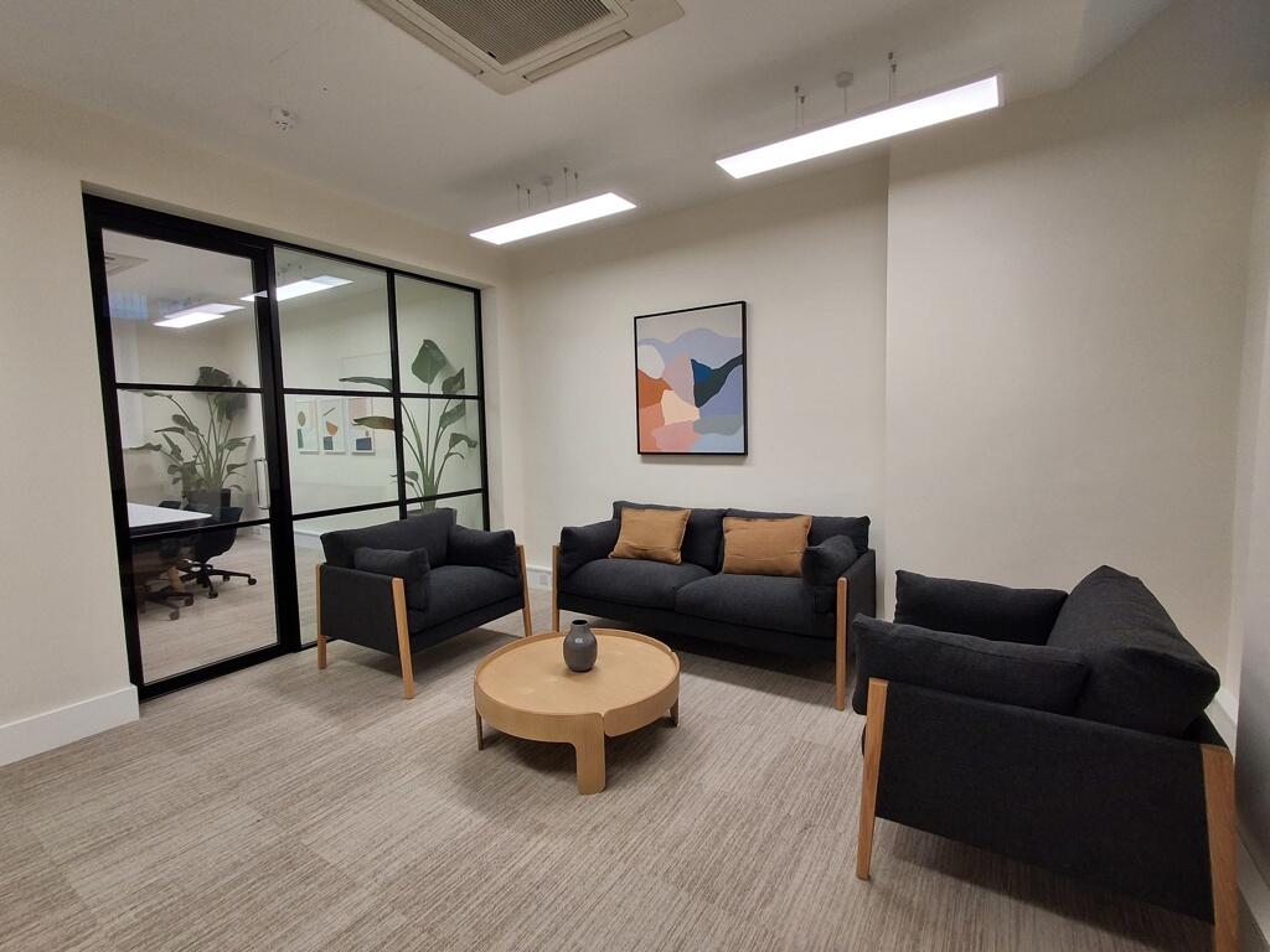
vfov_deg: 78.1
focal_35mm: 16
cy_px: 476
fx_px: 587
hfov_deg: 94.5
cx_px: 635
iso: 80
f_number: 2.2
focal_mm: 1.64
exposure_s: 1/50
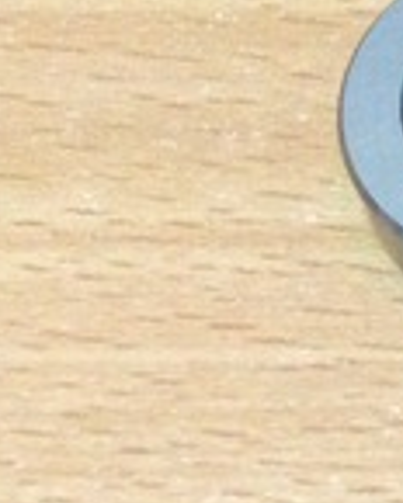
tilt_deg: -61.5
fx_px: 1983
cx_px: 997
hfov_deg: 10.0
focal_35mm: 133
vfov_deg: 14.4
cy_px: 111
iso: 400
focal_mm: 4.12
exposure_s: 1/20
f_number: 2.4
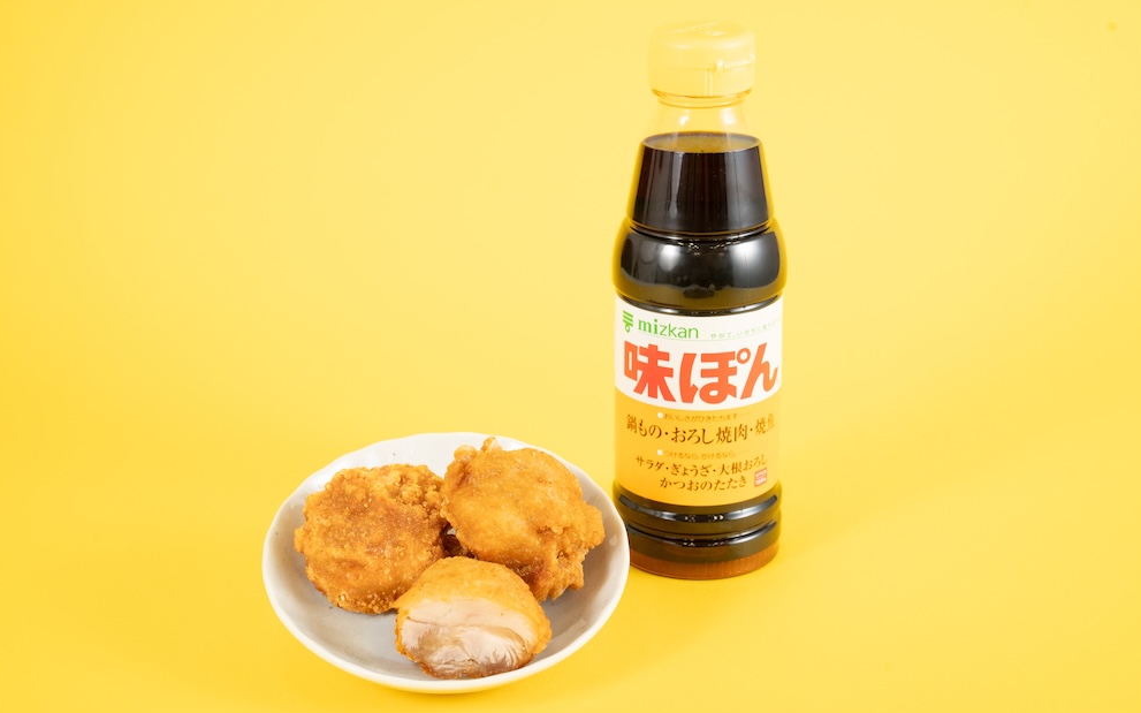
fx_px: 2239
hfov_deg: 28.6
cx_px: 570
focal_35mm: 72
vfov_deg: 18.1
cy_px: 365
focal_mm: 70
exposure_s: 1/125
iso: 1600
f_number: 10
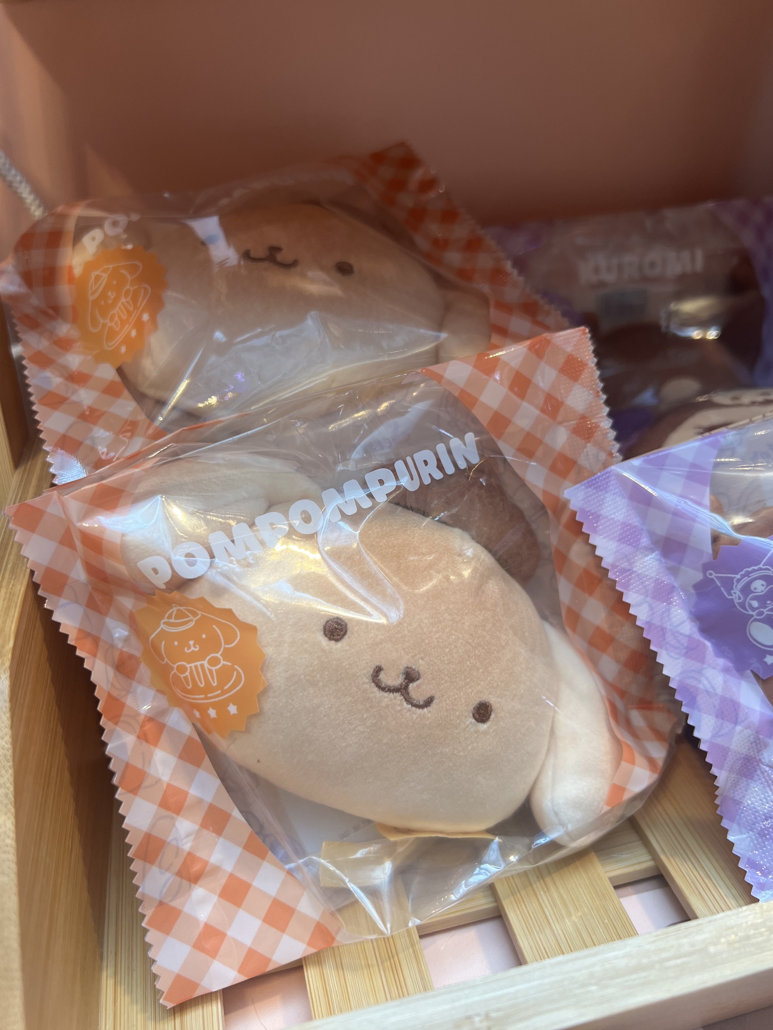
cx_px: 387
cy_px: 511
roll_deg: +5.1
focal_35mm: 27
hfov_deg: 51.4
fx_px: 804
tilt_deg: -29.5
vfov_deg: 65.3
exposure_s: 1/121
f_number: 1.5
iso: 64
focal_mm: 5.7
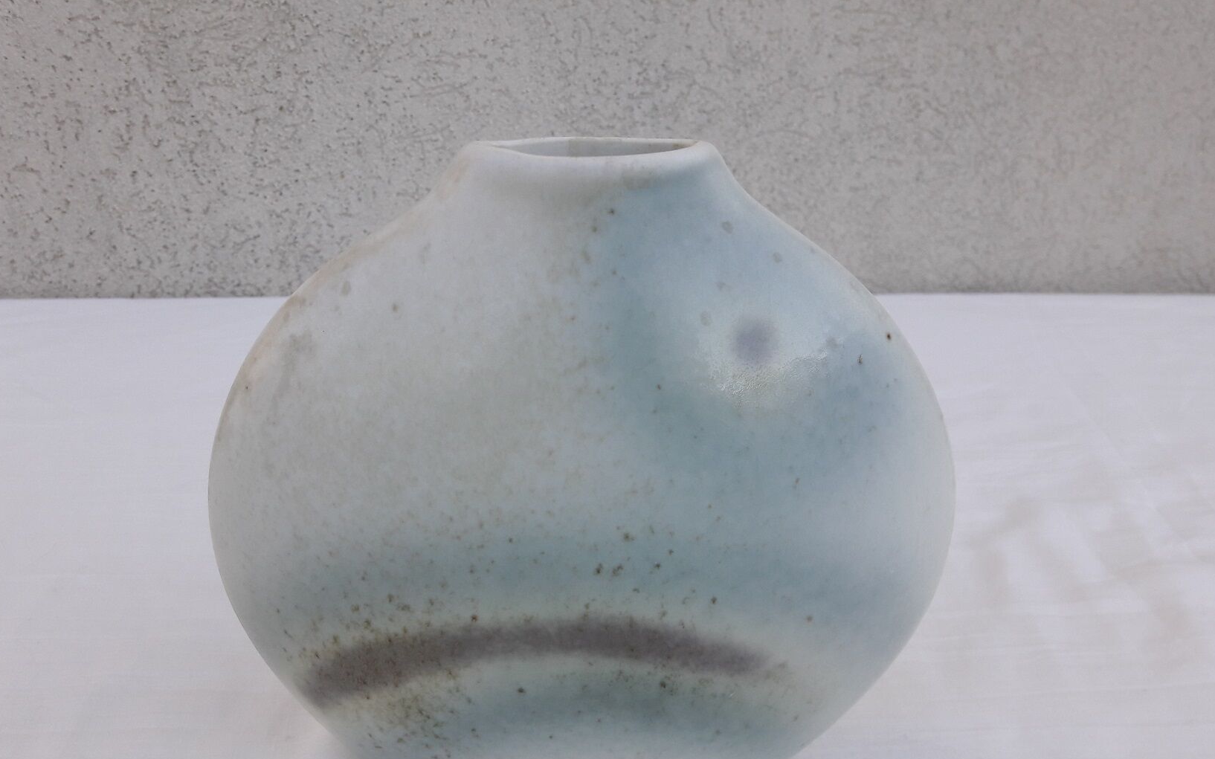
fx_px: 993
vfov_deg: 41.6
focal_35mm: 30
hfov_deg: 62.9
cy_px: 458
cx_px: 608
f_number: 1.9
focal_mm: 3.7
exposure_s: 1/188
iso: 40
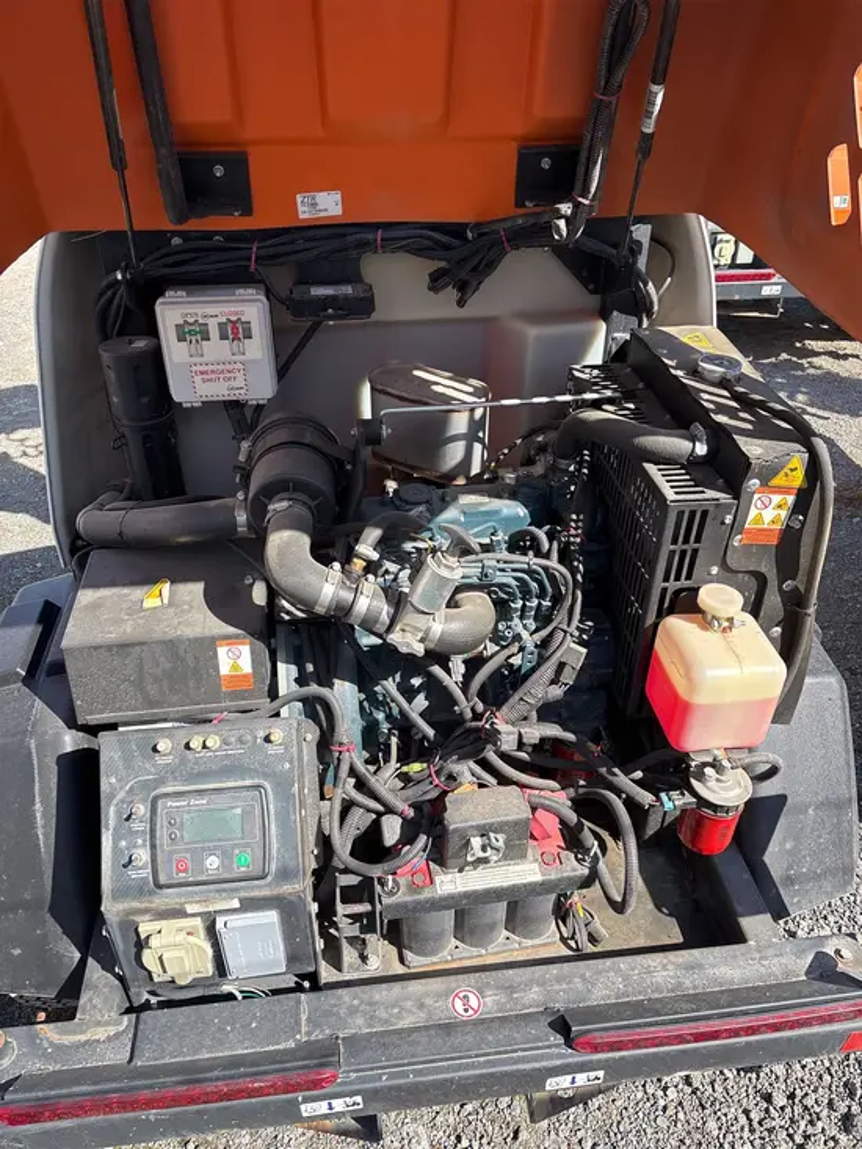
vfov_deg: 67.3
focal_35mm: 26
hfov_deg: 53.1
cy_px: 574
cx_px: 431
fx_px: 863
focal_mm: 5.96
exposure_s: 1/894
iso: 50
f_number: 1.6
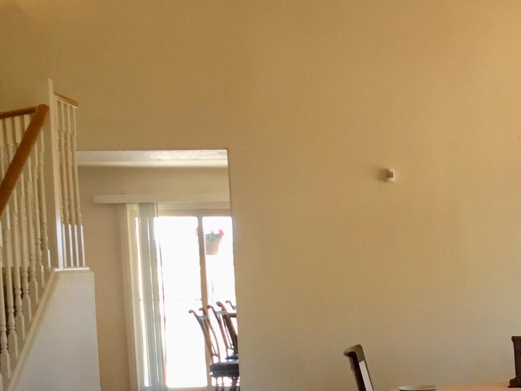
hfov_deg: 24.0
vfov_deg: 18.6
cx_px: 540
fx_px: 1159
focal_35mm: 77
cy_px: 400
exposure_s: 1/60
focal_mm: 3.3
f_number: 2.4
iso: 32
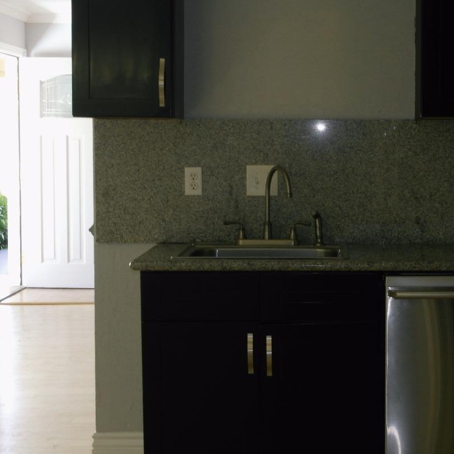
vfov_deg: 22.5
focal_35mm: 77
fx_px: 1143
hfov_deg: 22.2
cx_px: 363
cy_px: 218
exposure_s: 1/2
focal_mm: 32
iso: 200
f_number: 20
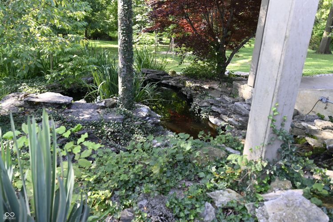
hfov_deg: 61.9
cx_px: 166
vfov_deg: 43.6
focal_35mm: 30
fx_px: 278
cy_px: 111
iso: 200
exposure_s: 1/80
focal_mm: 30
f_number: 4.5
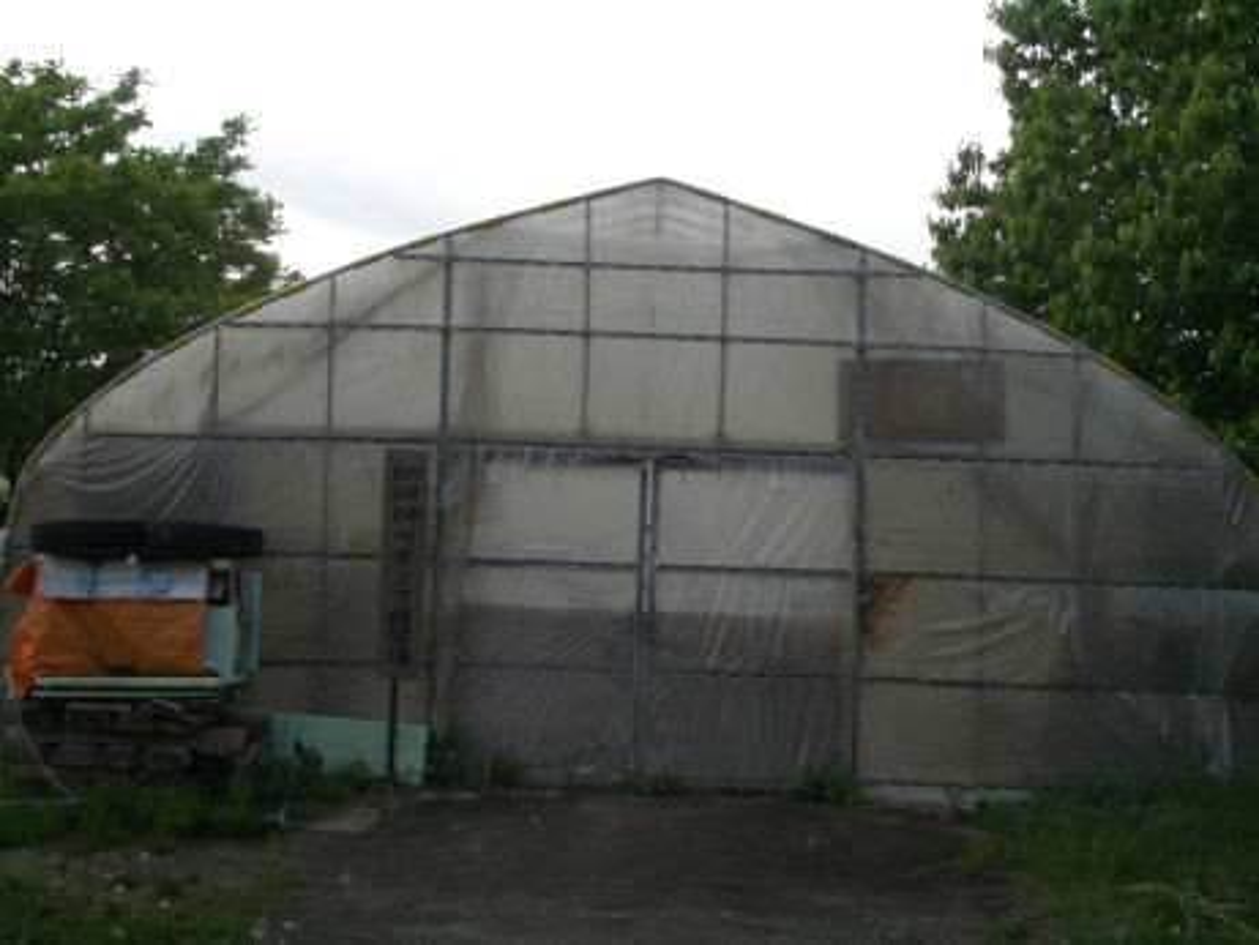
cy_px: 472
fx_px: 1783
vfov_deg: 29.7
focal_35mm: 49
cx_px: 630
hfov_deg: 38.9
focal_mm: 8.2
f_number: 5
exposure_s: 1/320
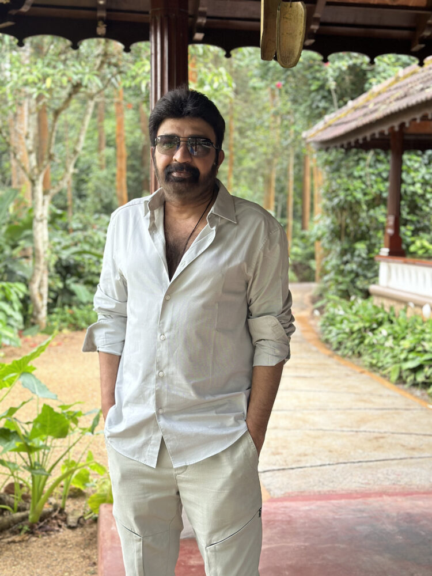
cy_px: 288
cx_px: 216
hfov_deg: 30.3
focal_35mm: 48
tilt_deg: -4.8
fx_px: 799
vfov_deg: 39.7
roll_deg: -1.2
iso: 125
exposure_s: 1/60
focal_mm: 6.86
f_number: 1.78
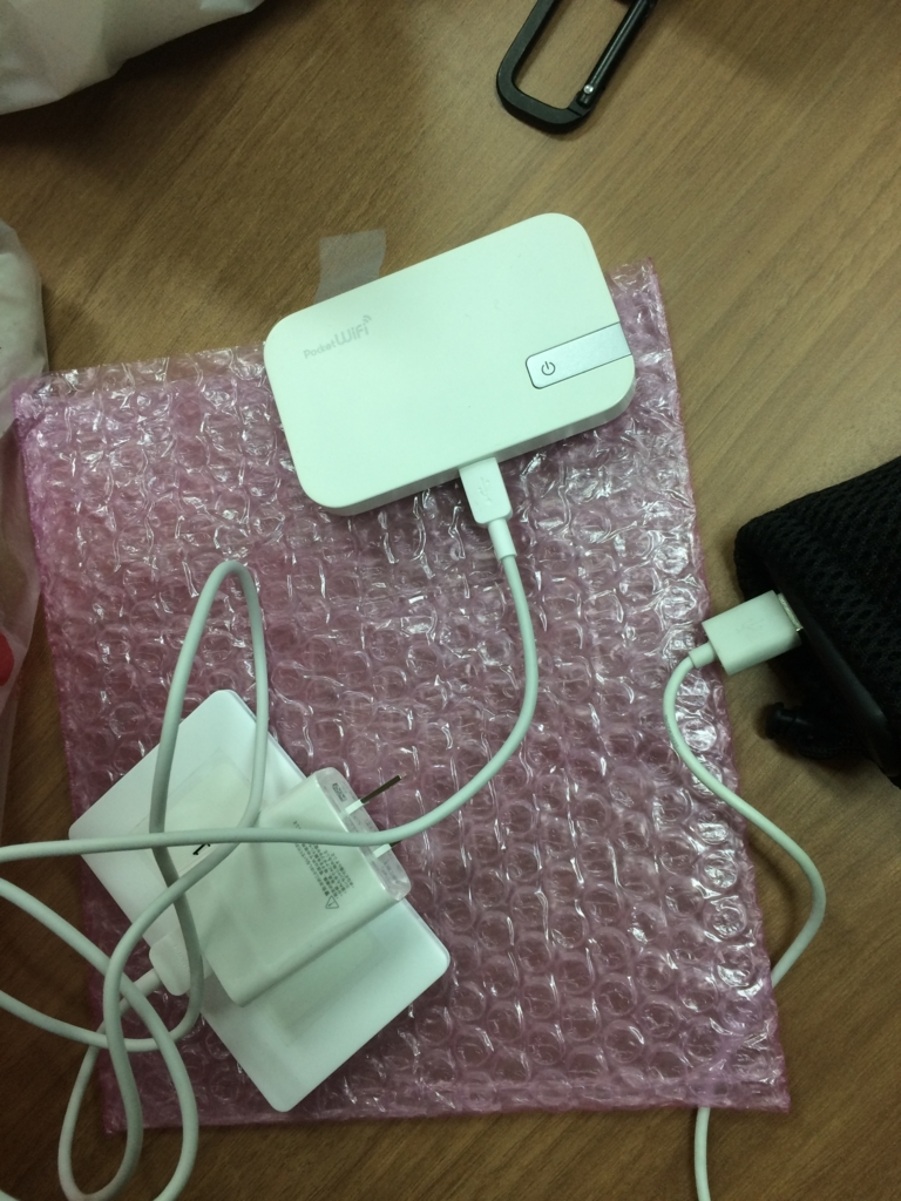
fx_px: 1006
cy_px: 600
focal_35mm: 29
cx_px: 450
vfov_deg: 61.7
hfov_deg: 48.2
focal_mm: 4.15
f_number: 2.2
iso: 50
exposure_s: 1/33
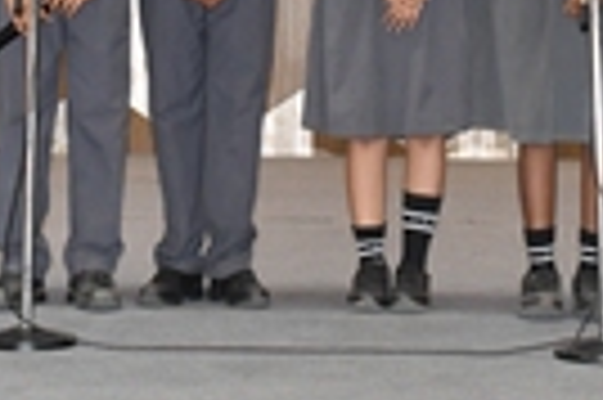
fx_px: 2242
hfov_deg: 15.3
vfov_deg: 9.9
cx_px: 392
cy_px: -173
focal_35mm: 134
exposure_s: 1/160
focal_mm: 27
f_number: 6.3
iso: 1600
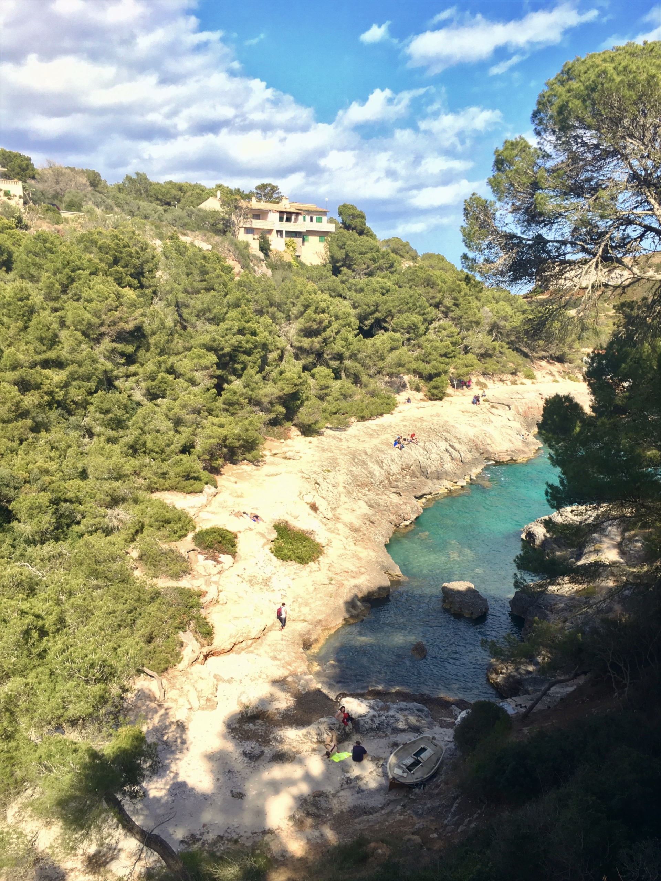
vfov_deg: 61.7
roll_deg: -1.7
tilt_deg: -9.0
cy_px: 440
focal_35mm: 29
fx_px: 738
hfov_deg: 48.2
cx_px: 330
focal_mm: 4.15
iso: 25
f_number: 2.2
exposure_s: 1/229
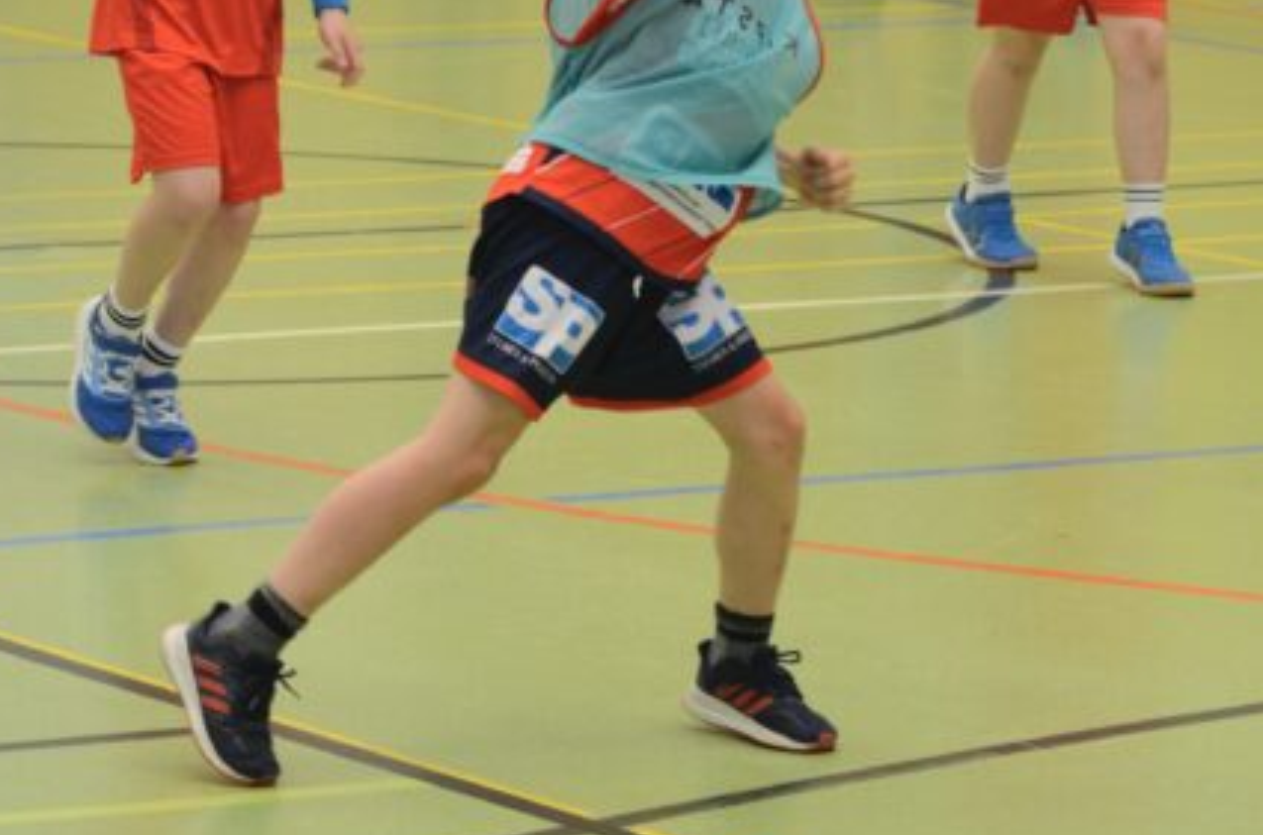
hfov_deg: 9.5
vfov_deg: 6.3
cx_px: 630
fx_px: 7593
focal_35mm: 217
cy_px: 122
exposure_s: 1/500
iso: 900
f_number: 4.2
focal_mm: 60
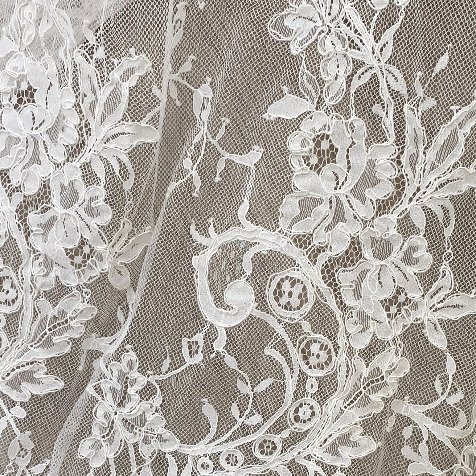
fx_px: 933
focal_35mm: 60
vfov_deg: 28.2
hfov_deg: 28.6
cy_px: 357
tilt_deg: -63.8
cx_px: 254
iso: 80
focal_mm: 4.25
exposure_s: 1/100
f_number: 1.8
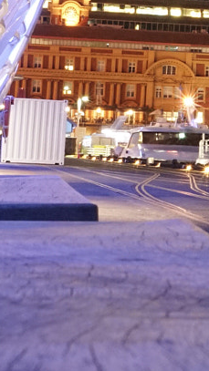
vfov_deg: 14.7
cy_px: -7
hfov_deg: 8.3
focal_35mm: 144
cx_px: 304
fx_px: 1418
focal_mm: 35
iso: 1600
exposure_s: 15
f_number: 22
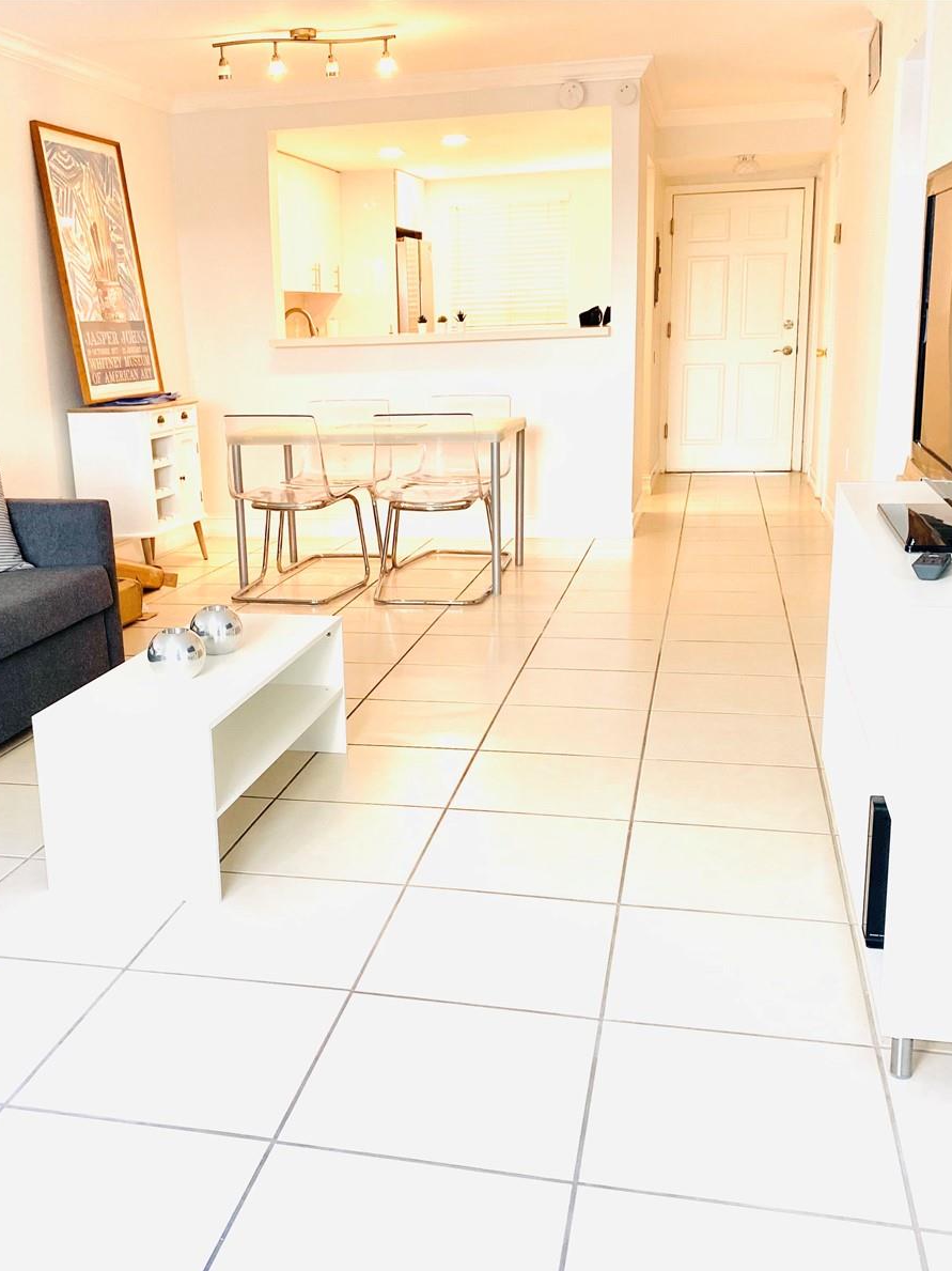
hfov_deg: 40.4
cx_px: 363
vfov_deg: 52.6
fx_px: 1284
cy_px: 639
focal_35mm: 35
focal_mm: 4.25
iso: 125
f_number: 1.8
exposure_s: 1/120
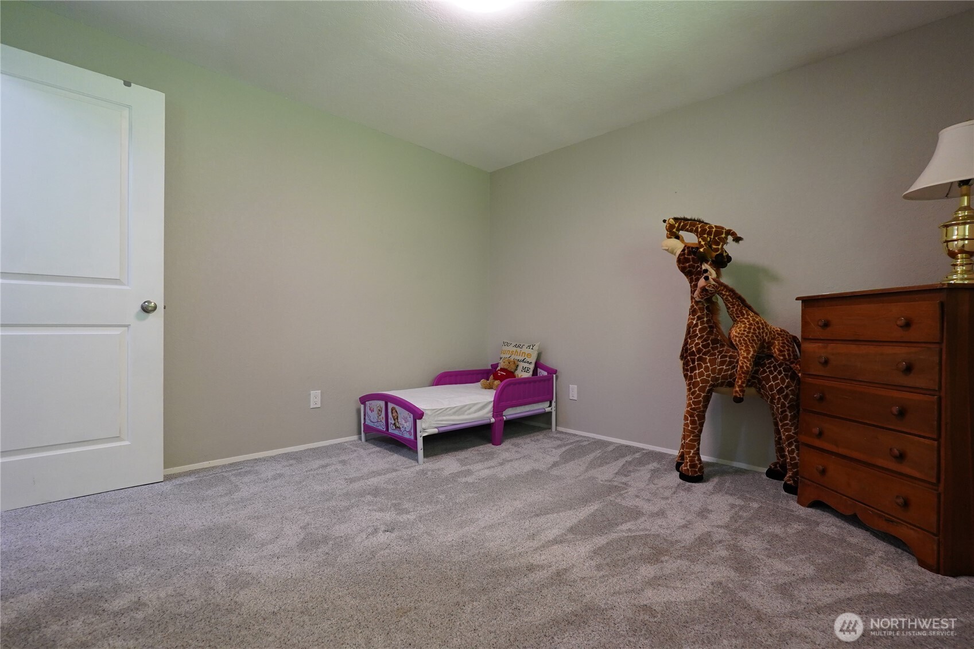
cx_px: 487
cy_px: 324
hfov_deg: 96.7
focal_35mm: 16
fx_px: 433
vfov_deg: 73.7
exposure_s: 1/160
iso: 1600
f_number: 3.5
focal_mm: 11
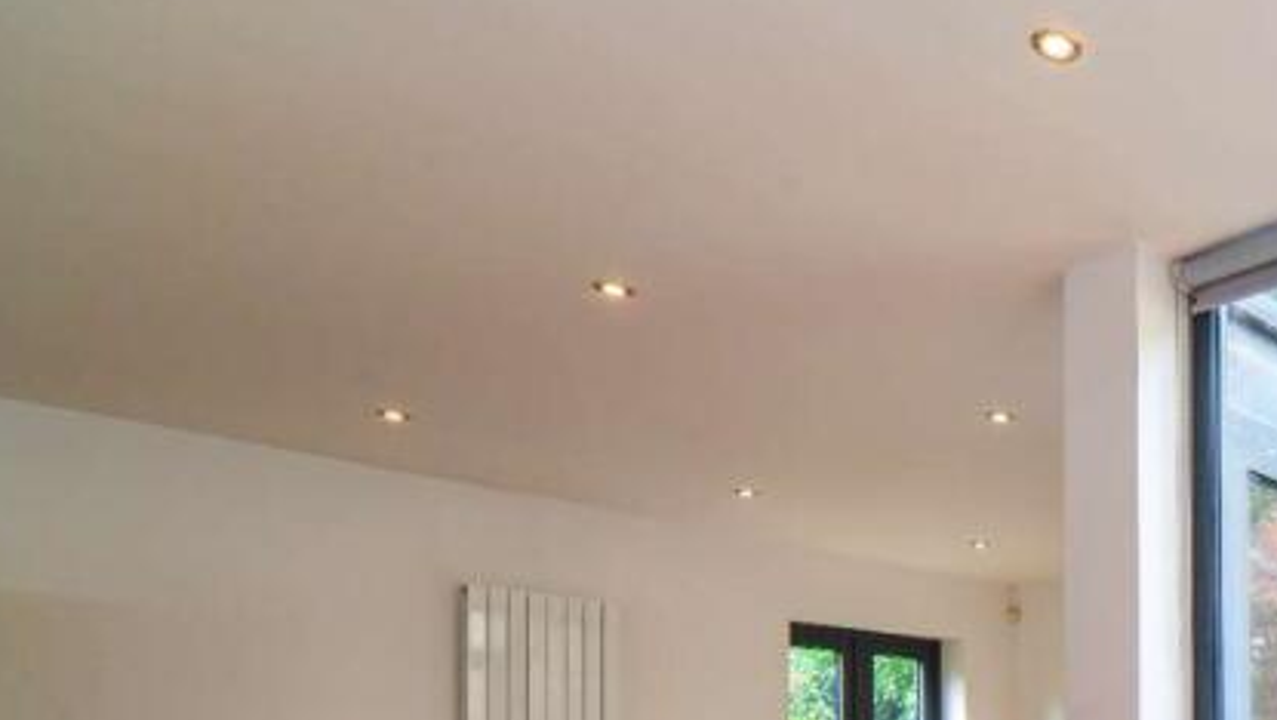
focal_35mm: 31
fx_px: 1050
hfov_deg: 48.3
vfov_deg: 33.2
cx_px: 1345
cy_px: 788
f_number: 10
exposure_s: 1/25
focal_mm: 12
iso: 400
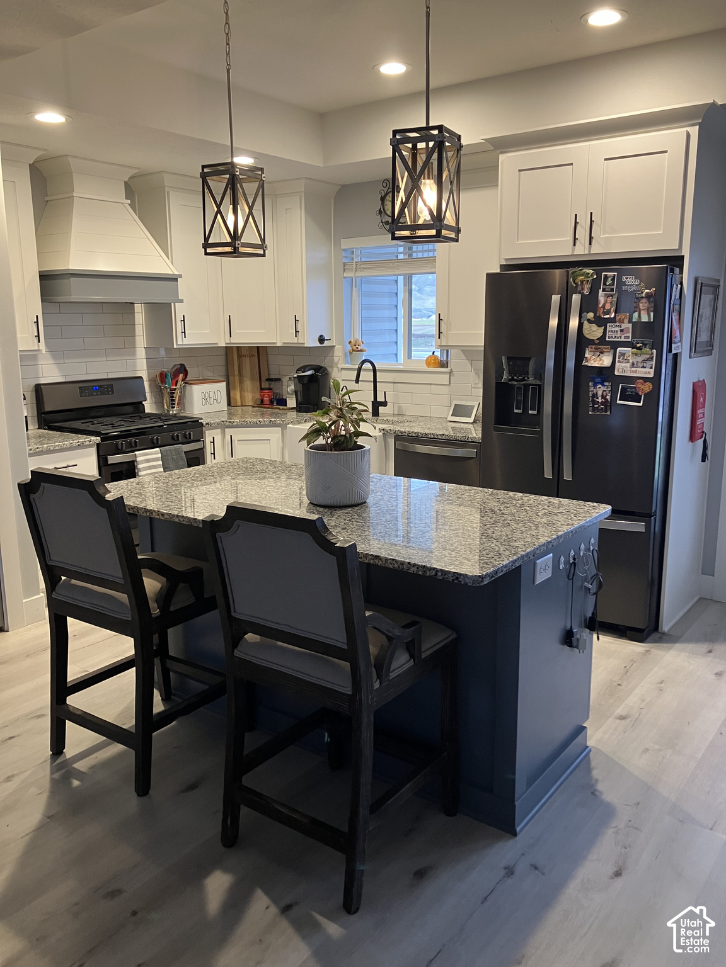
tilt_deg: -10.4
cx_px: 363
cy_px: 484
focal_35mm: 28
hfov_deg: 49.7
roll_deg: +0.3
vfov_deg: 63.4
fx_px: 783
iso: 100
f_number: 1.8
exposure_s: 1/60
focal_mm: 3.99
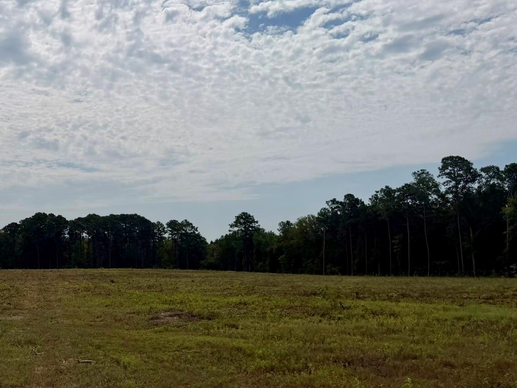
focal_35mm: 43
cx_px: 98
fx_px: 642
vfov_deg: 33.6
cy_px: 193
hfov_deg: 41.8
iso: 100
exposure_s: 1/22727
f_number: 1.78
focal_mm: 6.76
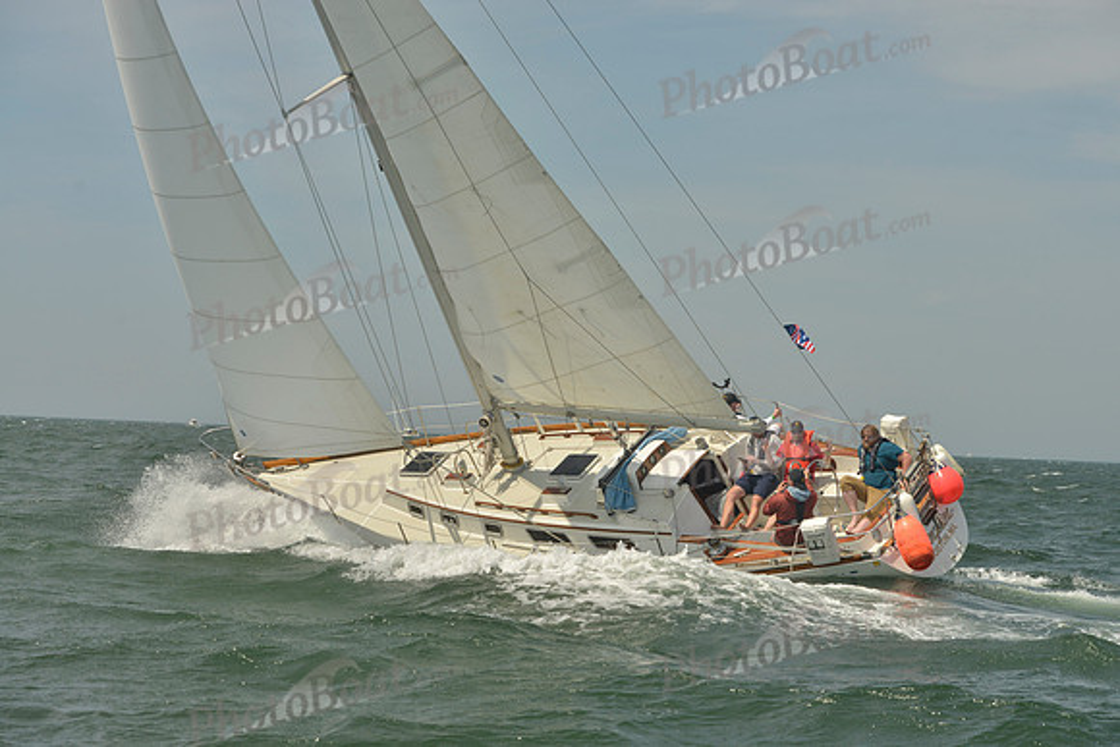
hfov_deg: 28.8
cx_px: 560
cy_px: 374
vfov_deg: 19.5
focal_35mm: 70
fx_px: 2178
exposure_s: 1/1250
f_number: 9
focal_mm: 70
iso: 200
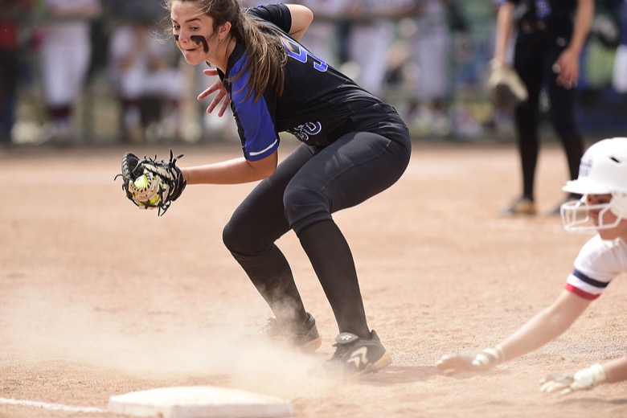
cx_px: 314
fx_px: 5225
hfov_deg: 6.9
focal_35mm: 300
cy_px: 209
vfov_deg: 4.6
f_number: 4
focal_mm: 300
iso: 200
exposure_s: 1/2500
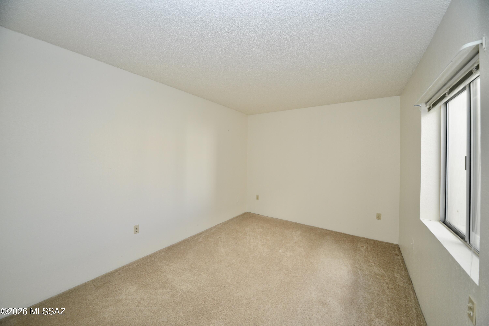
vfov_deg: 90.0
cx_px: 244
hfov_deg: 112.6
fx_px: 163
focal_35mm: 12
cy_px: 163
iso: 800
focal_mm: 12
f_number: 7.1
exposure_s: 1/60
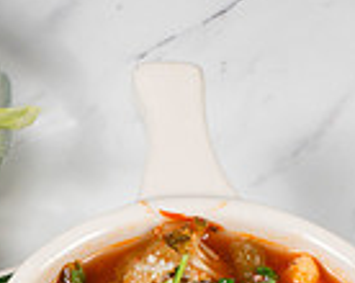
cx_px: -75
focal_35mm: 242
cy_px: 422
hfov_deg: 7.9
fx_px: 2539
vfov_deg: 6.3
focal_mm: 50
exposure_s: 1/250
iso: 200
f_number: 14
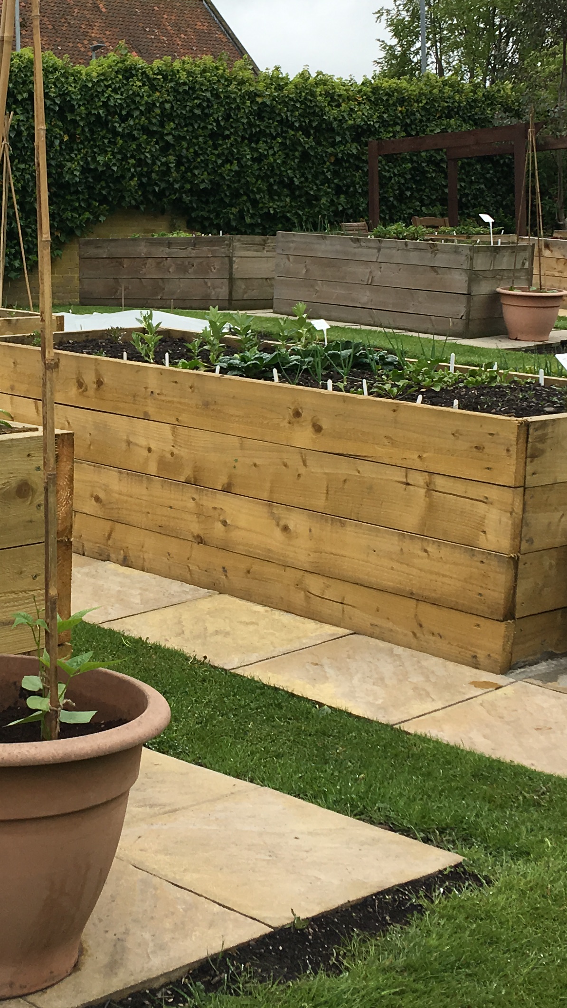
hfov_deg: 19.8
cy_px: 372
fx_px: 1604
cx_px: 91
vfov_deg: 34.7
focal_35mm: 60
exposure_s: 1/475
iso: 25
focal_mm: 4.15
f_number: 2.2
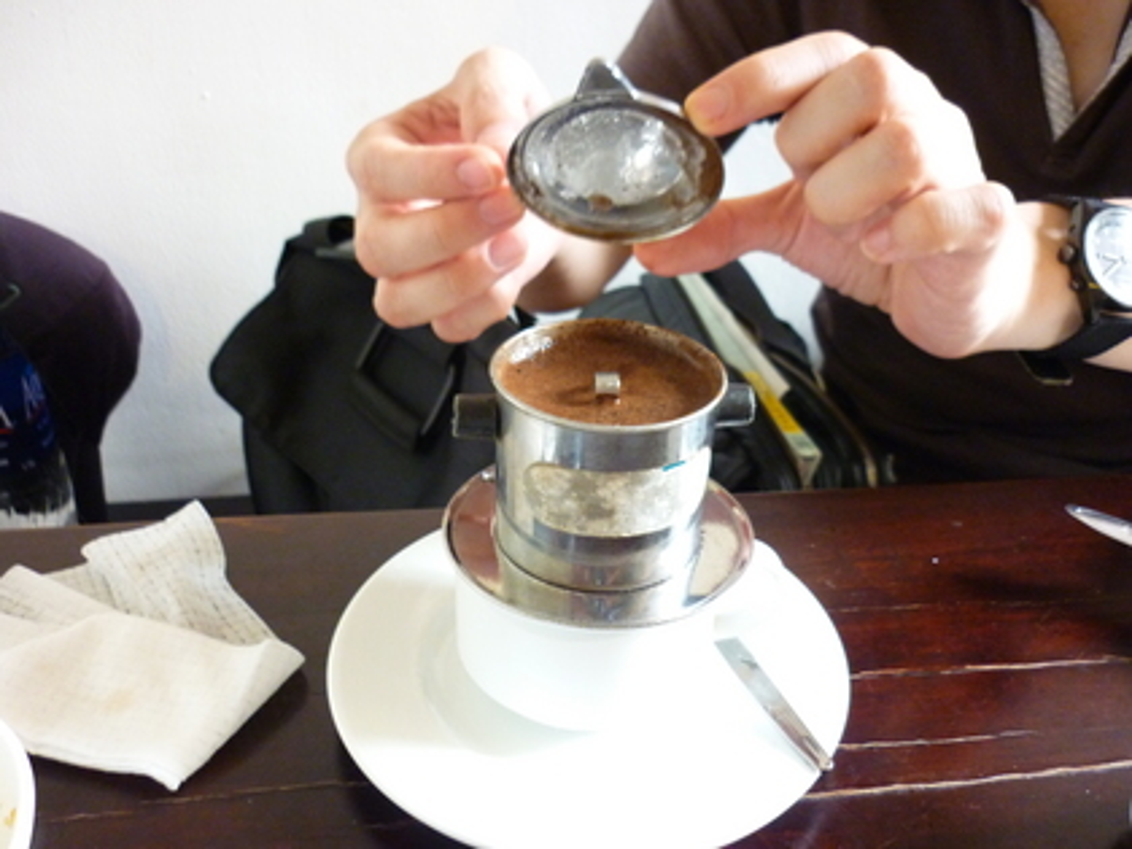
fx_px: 1079
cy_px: 424
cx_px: 566
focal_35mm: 33
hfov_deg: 55.4
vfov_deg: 42.9
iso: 400
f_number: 2.8
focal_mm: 5.5
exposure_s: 1/8
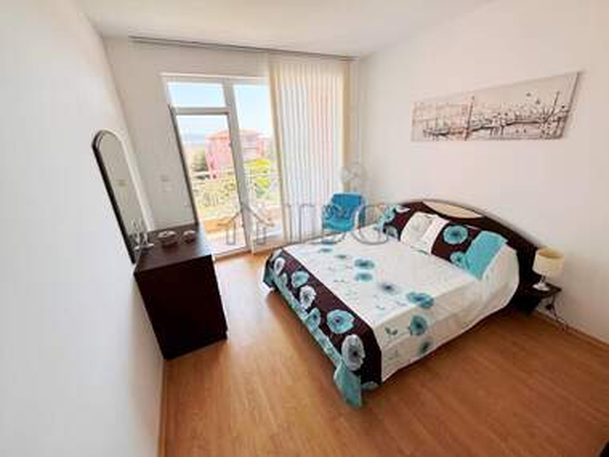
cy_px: 228
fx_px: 246
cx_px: 304
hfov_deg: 102.1
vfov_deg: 85.7
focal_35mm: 14
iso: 40
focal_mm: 2.22
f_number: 2.2
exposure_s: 1/179
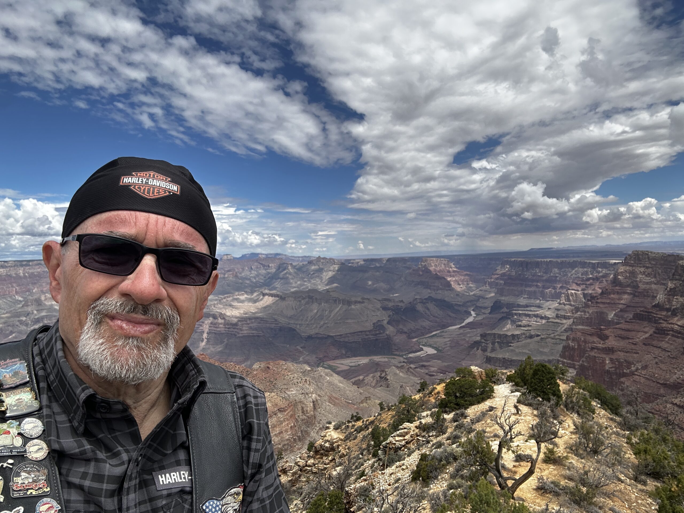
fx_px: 454
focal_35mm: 23
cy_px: 256
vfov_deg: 58.9
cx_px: 342
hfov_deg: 73.9
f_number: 1.9
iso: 25
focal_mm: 2.69
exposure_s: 1/1316
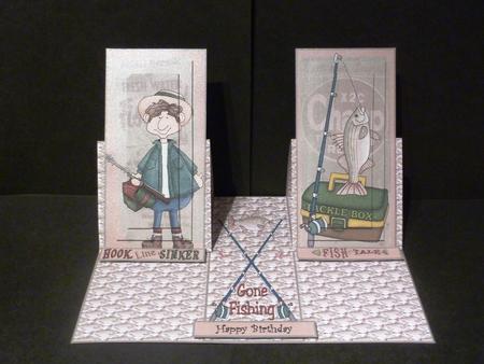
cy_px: 182
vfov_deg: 36.0
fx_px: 560
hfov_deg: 46.8
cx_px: 242
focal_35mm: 40
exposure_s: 1/10
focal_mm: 6.5
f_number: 3.6
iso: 400
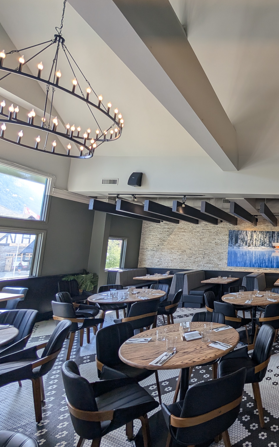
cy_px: 224
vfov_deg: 94.4
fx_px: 207
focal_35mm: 17
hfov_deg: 52.4
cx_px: 285
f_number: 1.7
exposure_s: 1/164
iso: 58
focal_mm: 2.02
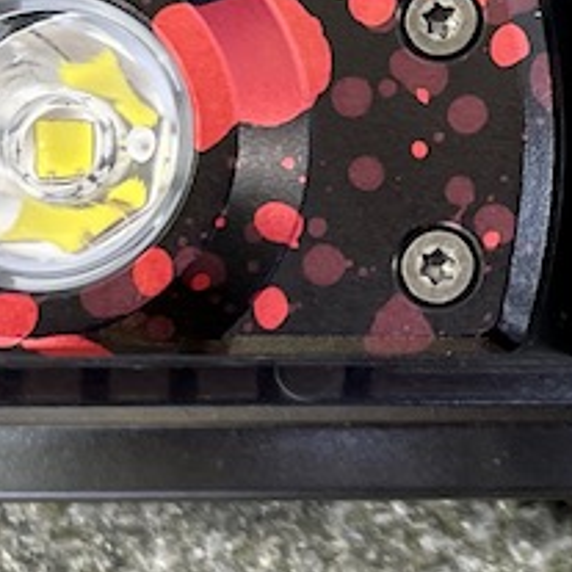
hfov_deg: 12.6
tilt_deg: -88.0
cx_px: 732
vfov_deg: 13.0
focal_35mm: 134
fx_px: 2505
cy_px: 123
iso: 125
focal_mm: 4.2
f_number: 1.6
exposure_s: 1/121
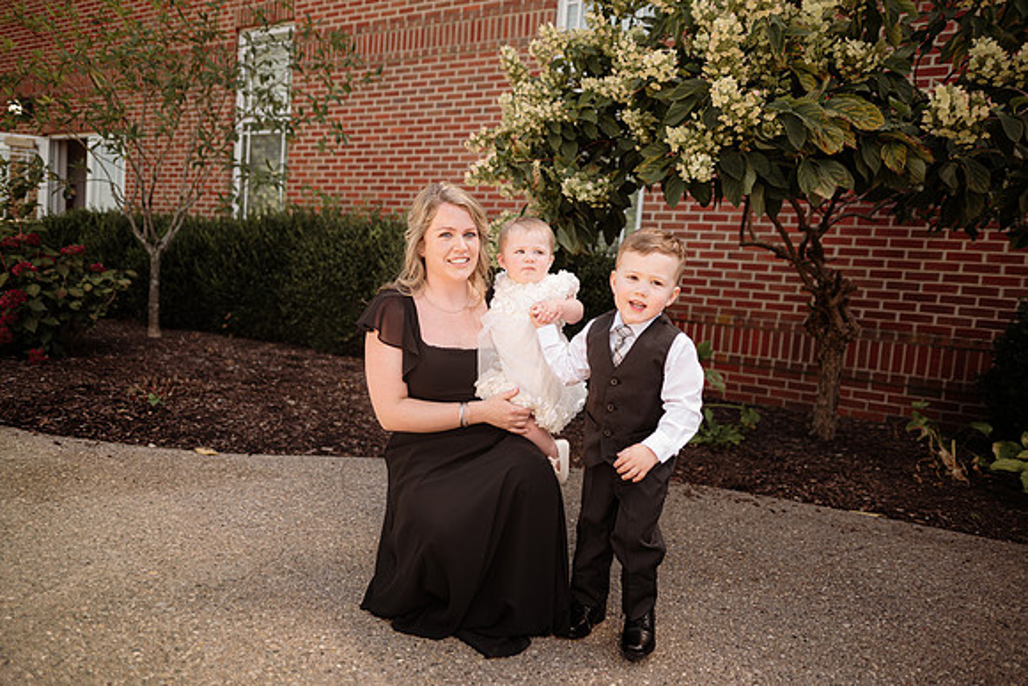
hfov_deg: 73.7
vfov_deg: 53.2
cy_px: 343
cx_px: 514
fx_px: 685
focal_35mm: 24
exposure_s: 1/640
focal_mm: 24
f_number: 2.2
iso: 125
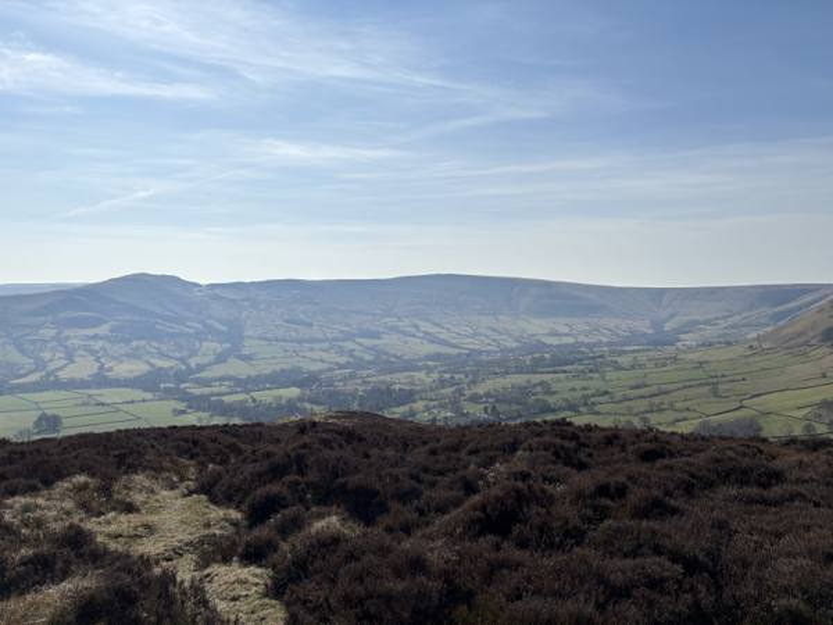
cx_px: 416
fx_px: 626
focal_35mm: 26
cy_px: 312
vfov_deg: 53.1
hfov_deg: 67.3
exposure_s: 1/12195
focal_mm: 5.96
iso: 50
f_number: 1.6
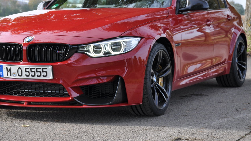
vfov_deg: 12.2
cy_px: 40
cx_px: 107
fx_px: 659
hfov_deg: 21.6
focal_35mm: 99
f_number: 7.1
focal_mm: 50
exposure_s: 1/200
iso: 200
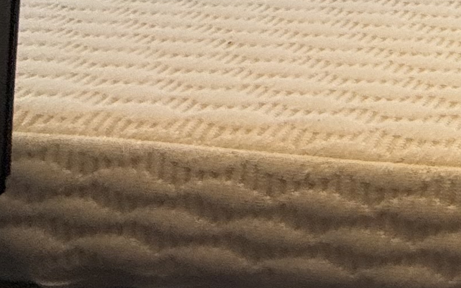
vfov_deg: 14.7
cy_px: -276
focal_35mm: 74
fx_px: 929
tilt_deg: -6.2
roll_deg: -4.4
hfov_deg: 18.4
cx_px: 923
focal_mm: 2.22
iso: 64
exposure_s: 1/99
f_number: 2.2
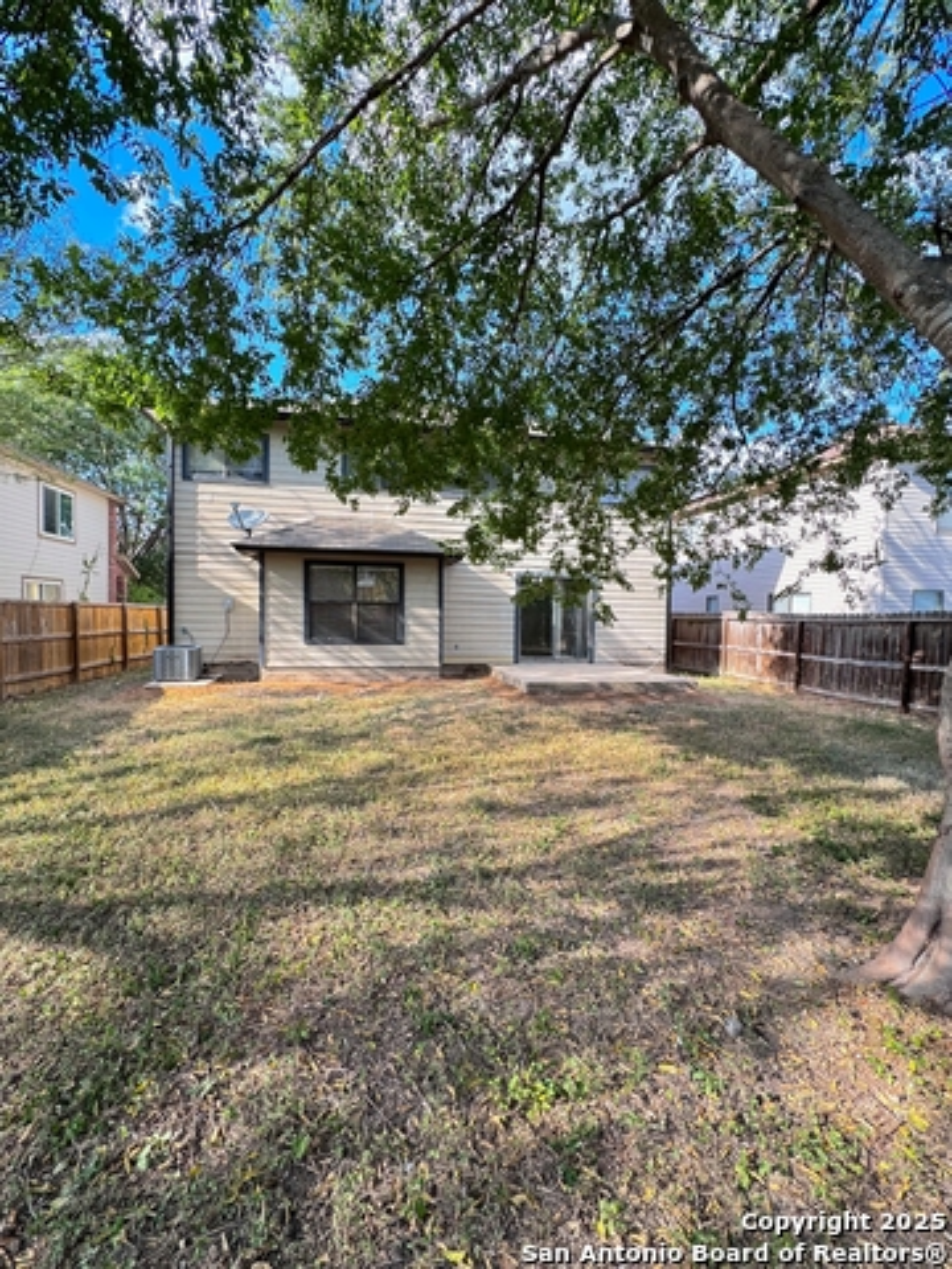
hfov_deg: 85.7
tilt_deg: -1.7
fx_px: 513
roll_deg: +1.8
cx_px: 476
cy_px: 634
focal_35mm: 14
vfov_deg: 102.1
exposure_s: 1/233
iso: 40
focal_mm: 2.22
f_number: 2.2
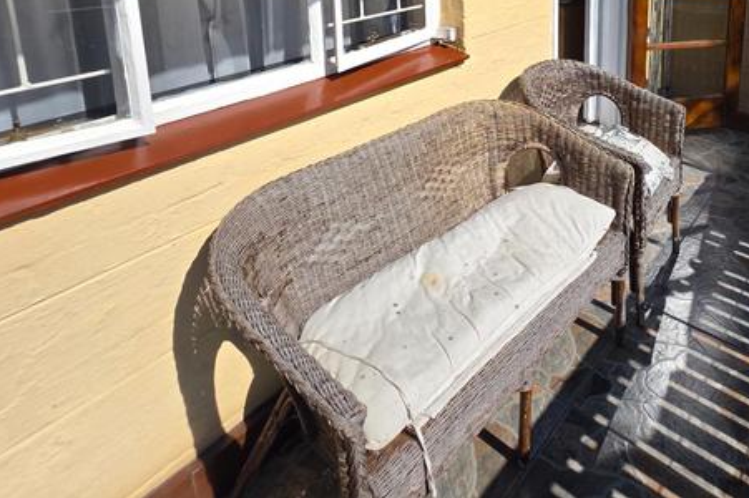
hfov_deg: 70.6
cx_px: 526
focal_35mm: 24
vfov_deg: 45.1
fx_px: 499
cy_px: 2
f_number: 1.9
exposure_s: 1/2410
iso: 40
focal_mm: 2.2
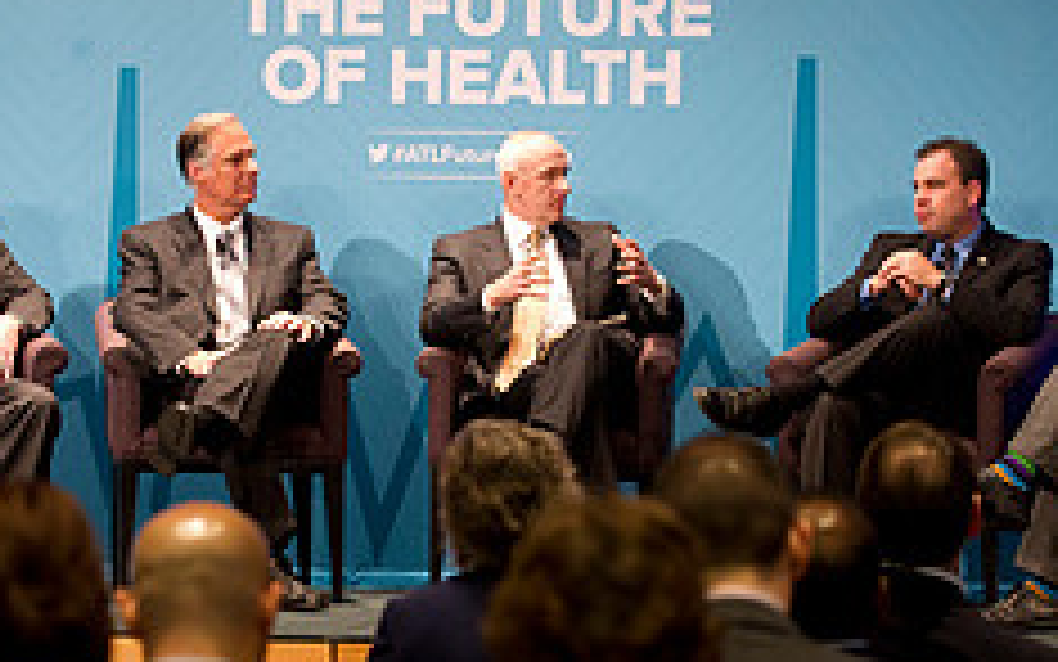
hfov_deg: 9.7
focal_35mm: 216
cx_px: 419
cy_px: 297
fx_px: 6230
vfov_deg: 6.1
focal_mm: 86
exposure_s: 1/160
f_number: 2.8
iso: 2500
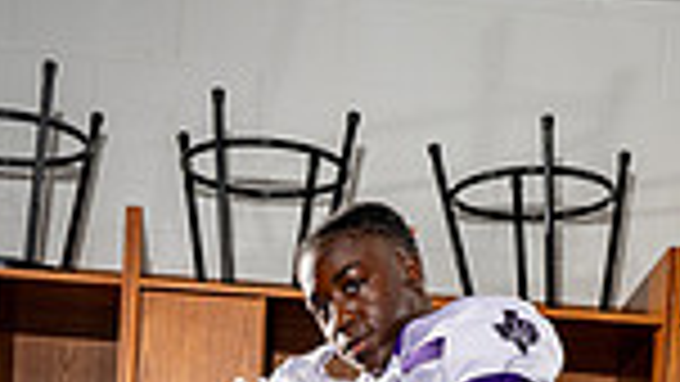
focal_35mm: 119
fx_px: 2146
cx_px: 351
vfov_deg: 9.1
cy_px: 930
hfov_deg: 18.0
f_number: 5.6
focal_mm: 38
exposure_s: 1/250
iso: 100
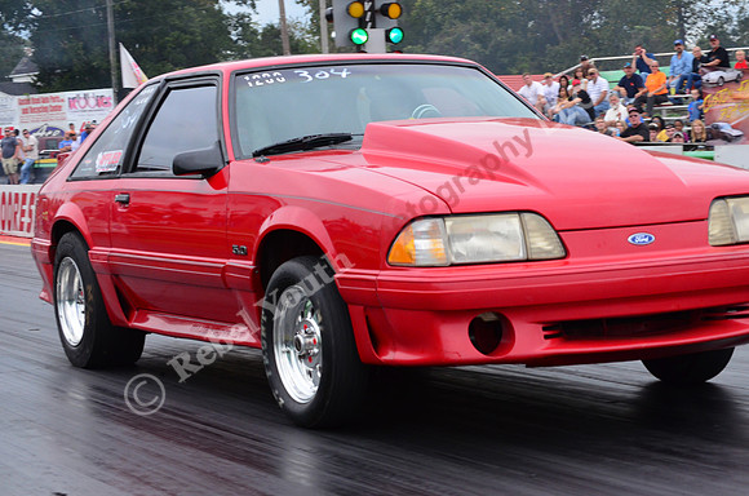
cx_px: 374
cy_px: 248
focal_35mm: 99
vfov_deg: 13.8
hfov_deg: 20.7
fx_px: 2055
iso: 1000
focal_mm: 66
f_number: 8
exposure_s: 1/1000
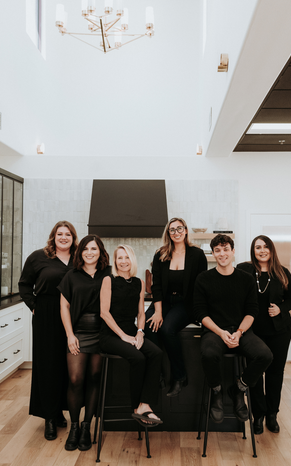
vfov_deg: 52.8
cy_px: 233
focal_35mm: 37
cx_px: 154
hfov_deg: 34.4
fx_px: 470
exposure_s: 1/200
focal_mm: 35
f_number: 4.5
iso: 1000
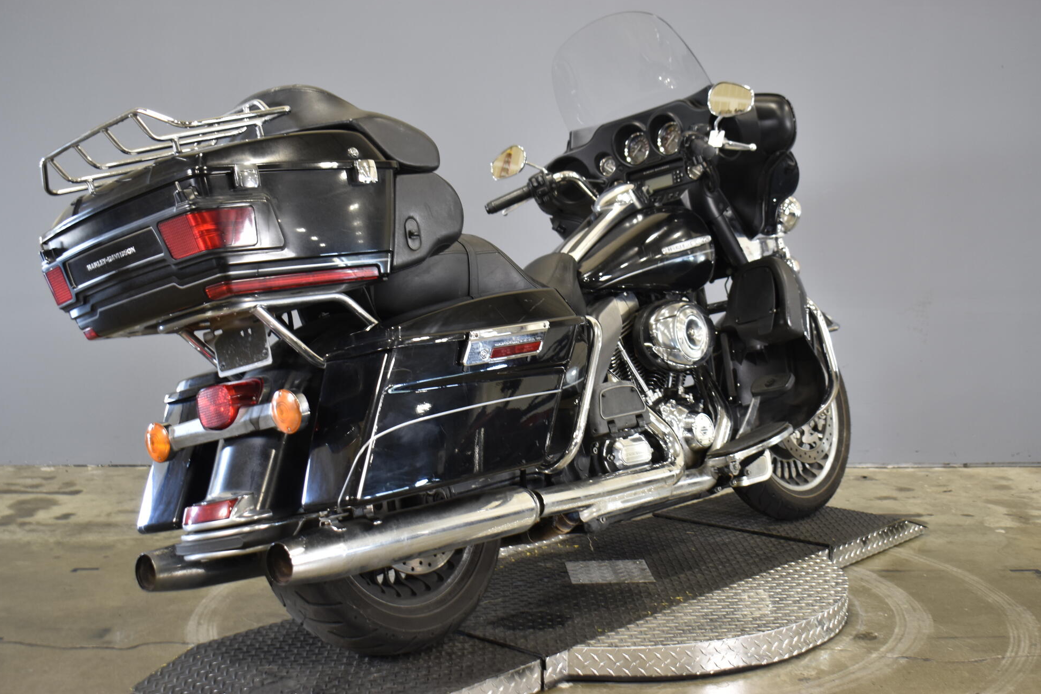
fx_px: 1374
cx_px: 526
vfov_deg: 28.4
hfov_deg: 41.5
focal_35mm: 48
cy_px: 351
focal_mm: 31
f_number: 4.2
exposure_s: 1/15
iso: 400
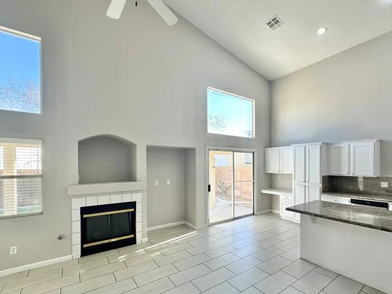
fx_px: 192
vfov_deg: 74.4
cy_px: 166
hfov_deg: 90.7
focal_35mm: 17
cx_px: 217
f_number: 2.2
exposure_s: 1/143
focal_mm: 2.22
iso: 40
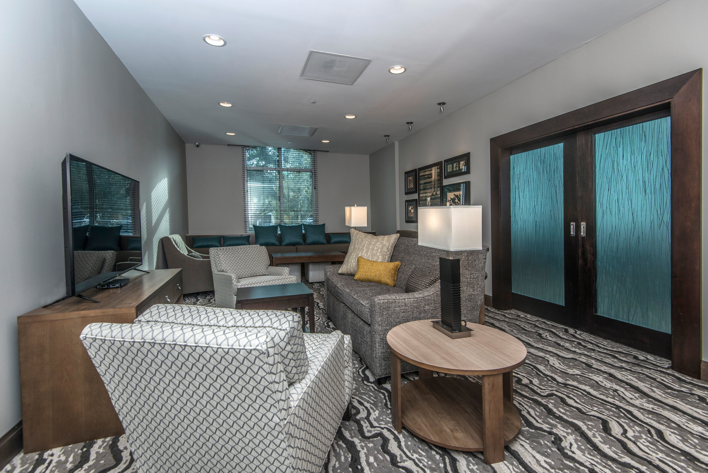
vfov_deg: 73.8
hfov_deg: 96.7
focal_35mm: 16
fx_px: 315
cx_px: 354
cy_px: 236
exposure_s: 1/160
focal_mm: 16
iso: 400
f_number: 5.6
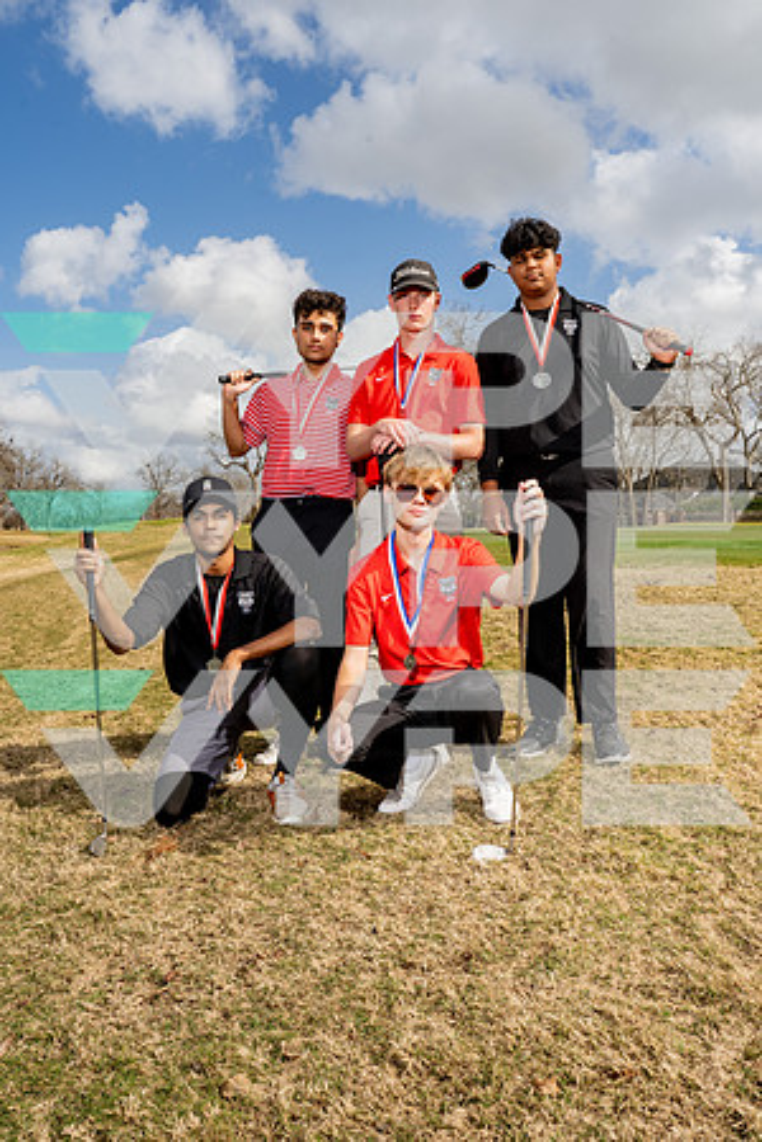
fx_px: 889
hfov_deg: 46.4
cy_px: 571
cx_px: 381
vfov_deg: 65.5
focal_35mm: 28
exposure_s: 1/250
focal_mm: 28
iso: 100
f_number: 11
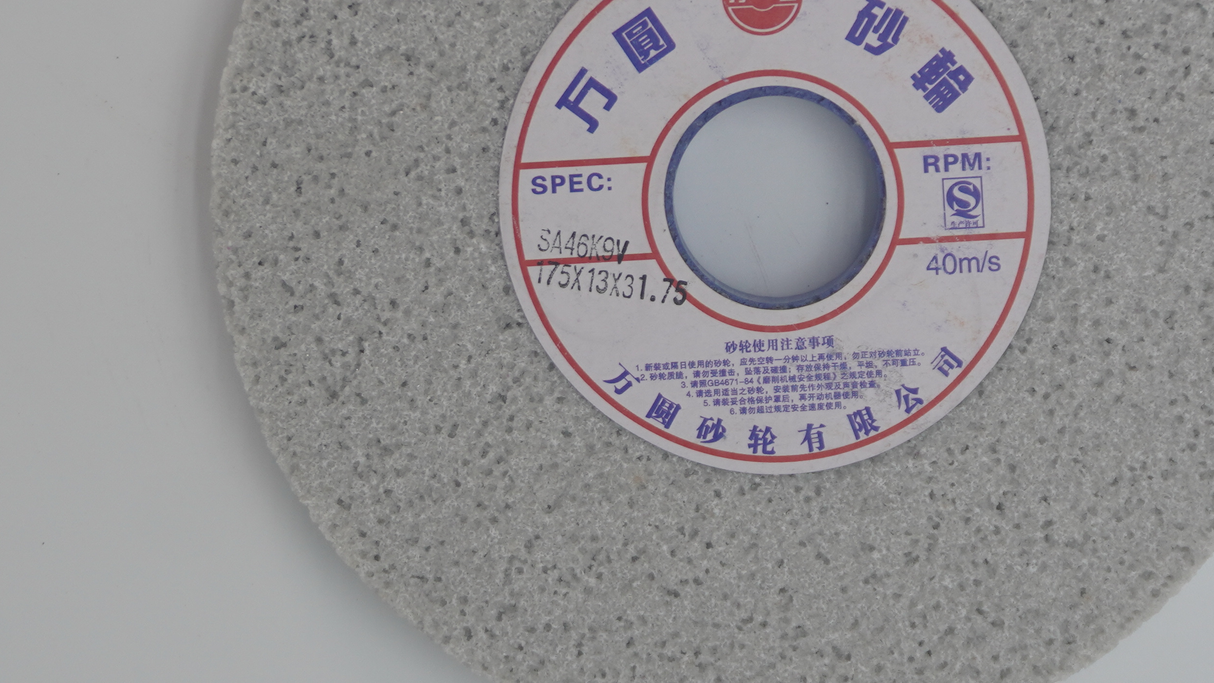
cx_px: 777
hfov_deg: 17.7
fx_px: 3895
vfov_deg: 10.0
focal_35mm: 121
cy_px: 234
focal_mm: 32
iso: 125
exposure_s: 1/125
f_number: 5
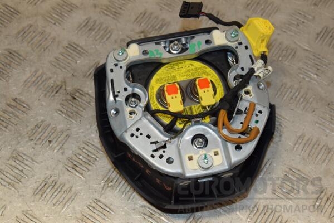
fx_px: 668
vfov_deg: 18.9
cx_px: 167
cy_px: 112
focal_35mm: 72
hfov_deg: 28.1
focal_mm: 48
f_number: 9
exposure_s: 1/200
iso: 800
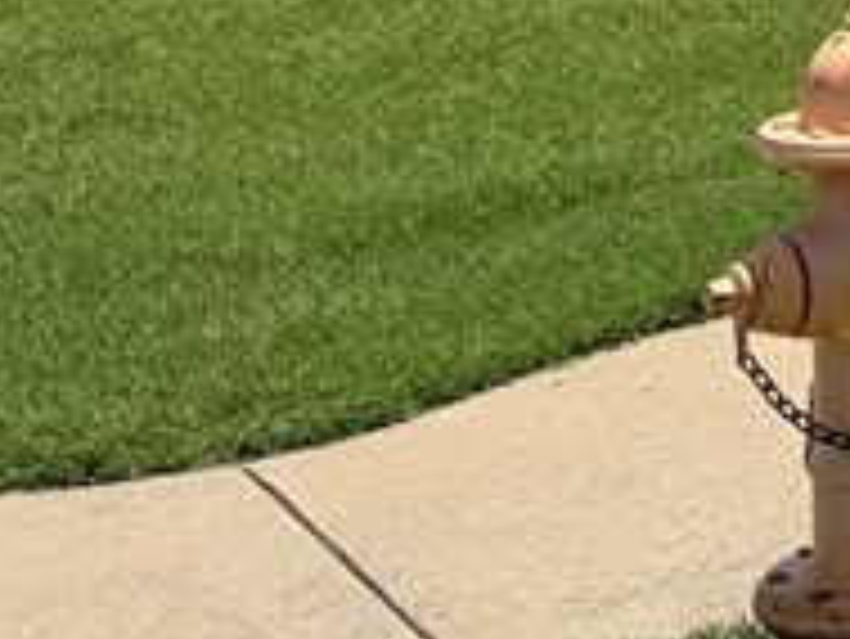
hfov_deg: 11.8
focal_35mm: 130
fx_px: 3194
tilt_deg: -3.9
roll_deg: -0.7
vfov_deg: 11.0
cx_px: 2145
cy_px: -328
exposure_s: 1/4405
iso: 80
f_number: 1.78
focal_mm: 6.76
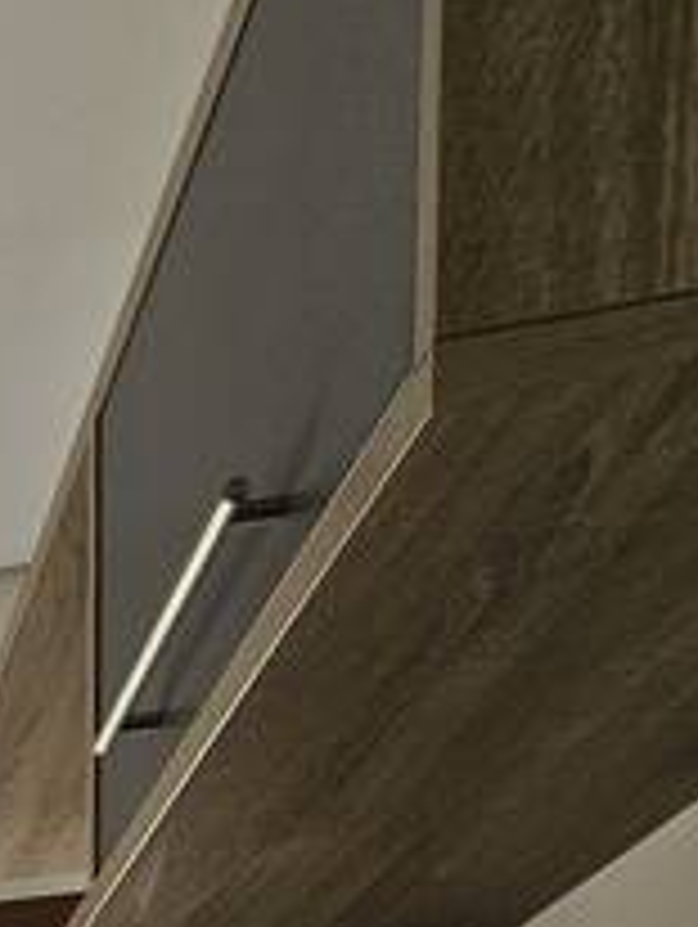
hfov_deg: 15.0
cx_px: -901
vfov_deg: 19.0
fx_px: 1824
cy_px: 1804
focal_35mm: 68
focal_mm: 2.2
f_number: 2.2
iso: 50
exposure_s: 1/60
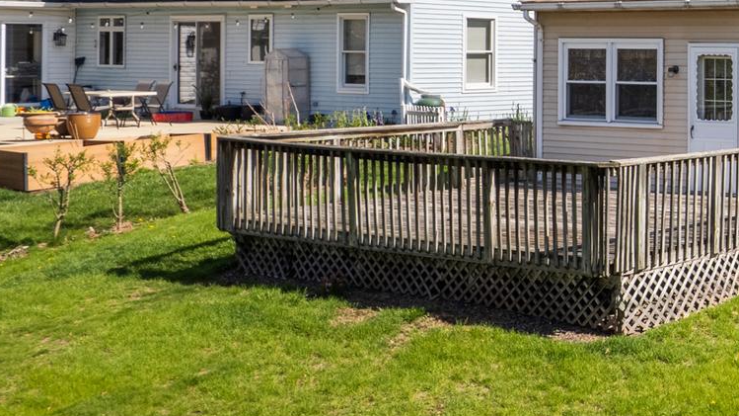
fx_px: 1234
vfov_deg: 18.7
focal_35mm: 63
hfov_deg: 27.1
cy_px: 25
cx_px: 1000
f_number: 2.8
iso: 110
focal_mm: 8.38
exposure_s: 1/320
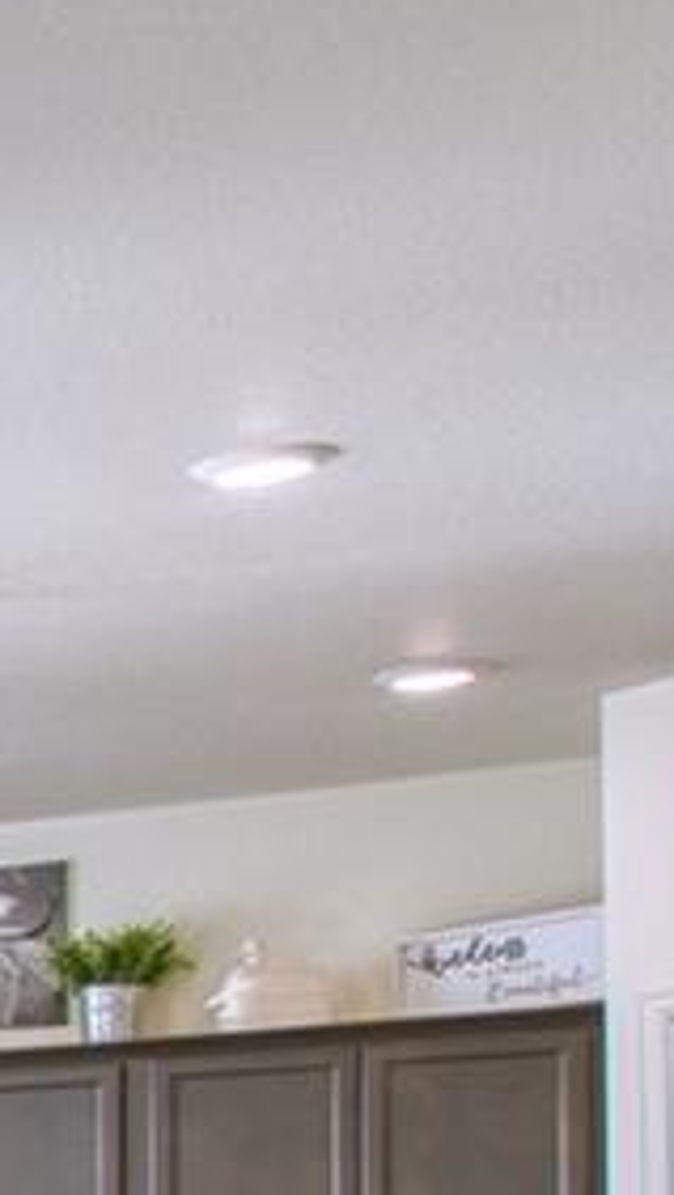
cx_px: -2204
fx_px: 3013
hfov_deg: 7.5
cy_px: 1453
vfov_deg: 20.9
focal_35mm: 95
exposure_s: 1/500
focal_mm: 16
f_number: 4
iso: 500
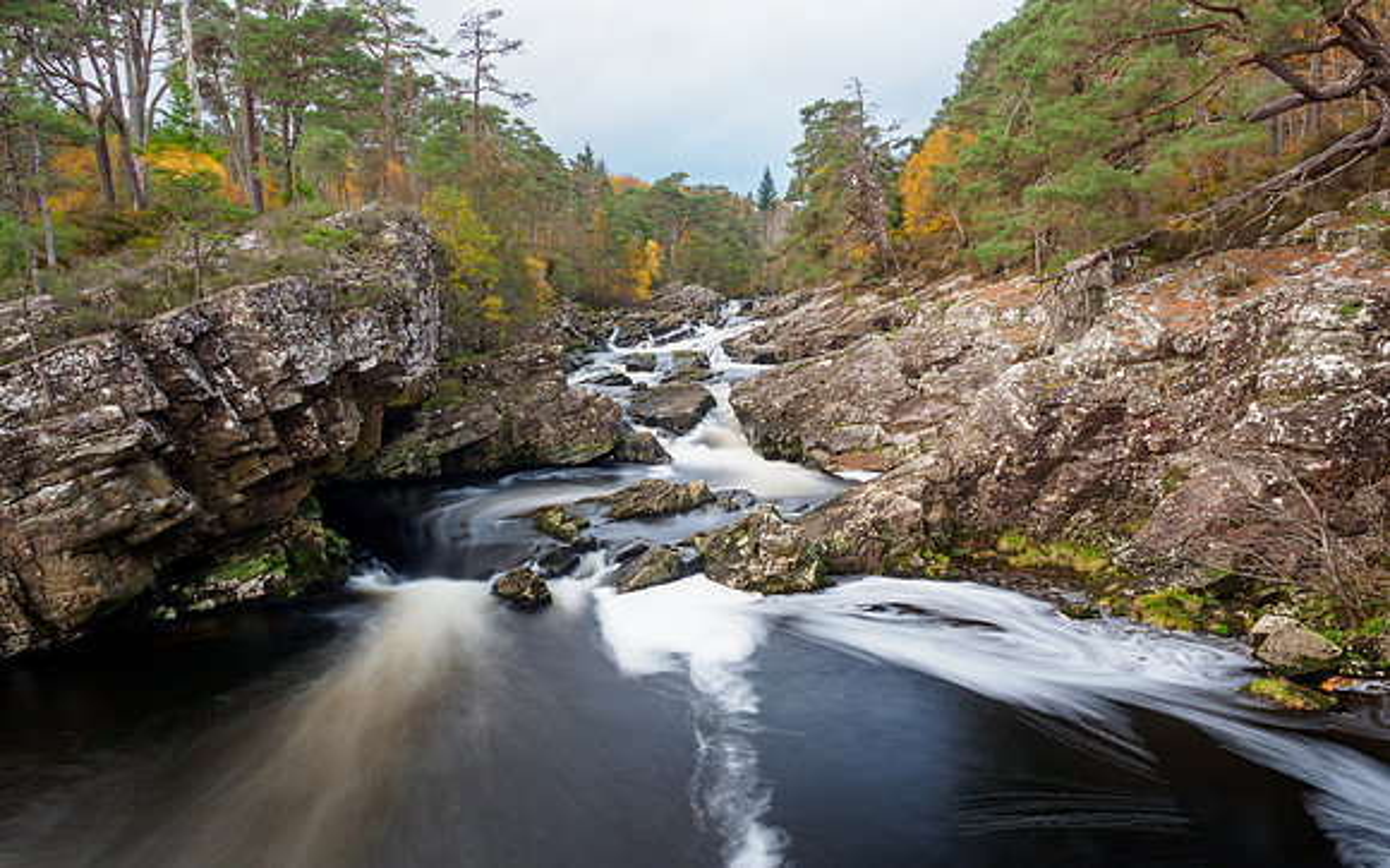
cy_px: 508
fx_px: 963
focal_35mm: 25
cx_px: 695
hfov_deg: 71.6
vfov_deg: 48.3
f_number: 7.1
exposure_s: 10
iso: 200
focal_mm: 12
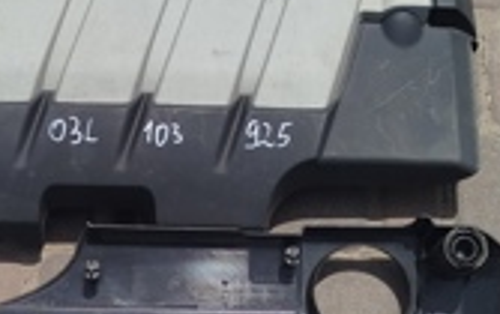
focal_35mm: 73
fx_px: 996
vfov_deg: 17.6
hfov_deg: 28.1
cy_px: 293
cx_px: 192
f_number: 1.7
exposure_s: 1/1347
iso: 50
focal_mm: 5.31
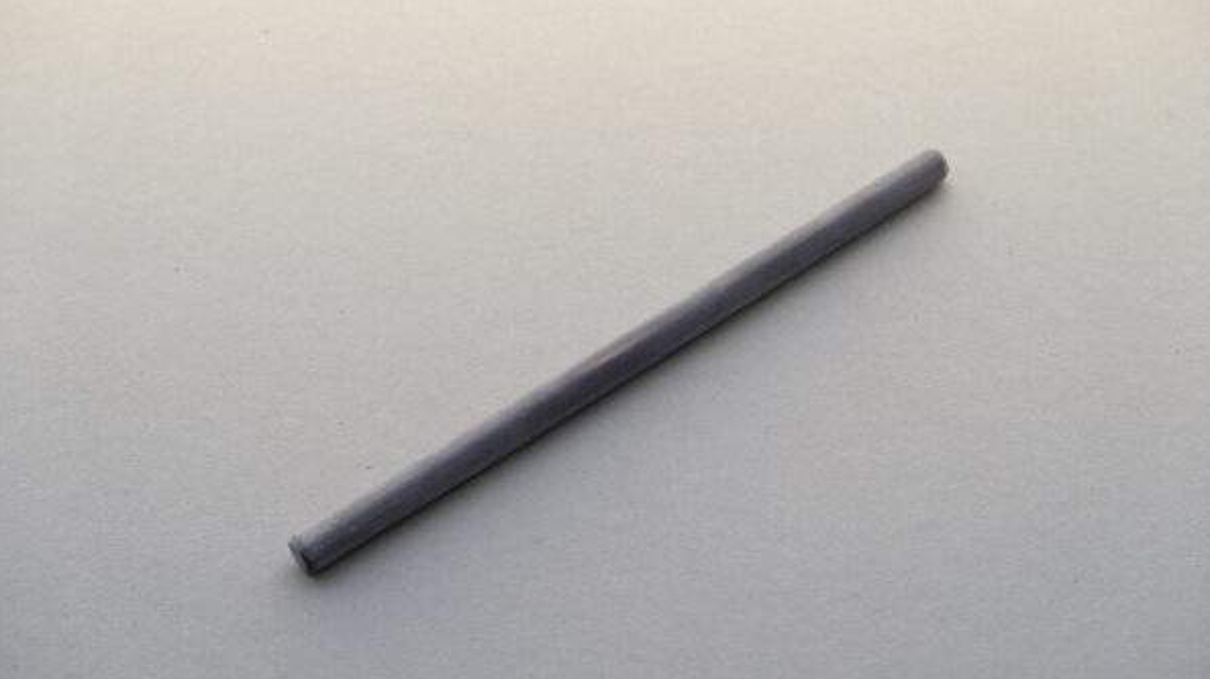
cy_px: 338
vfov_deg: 13.7
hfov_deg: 24.2
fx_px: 2822
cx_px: 606
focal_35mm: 88
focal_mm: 55
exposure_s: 1/60
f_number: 4
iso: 250
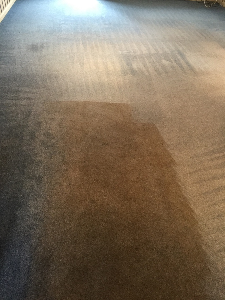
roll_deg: -3.0
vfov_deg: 61.7
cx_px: 112
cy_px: 150
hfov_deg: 48.2
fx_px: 251
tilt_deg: -42.9
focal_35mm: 29
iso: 125
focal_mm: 4.15
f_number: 2.2
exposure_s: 1/17
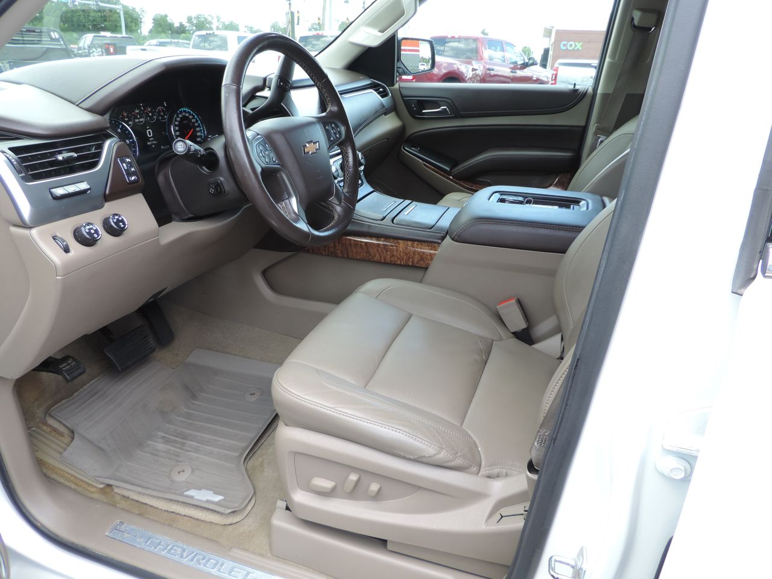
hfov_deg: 71.6
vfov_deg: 56.8
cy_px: 290
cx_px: 386
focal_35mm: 24
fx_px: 535
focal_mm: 4.3
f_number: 3
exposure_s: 1/60
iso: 80
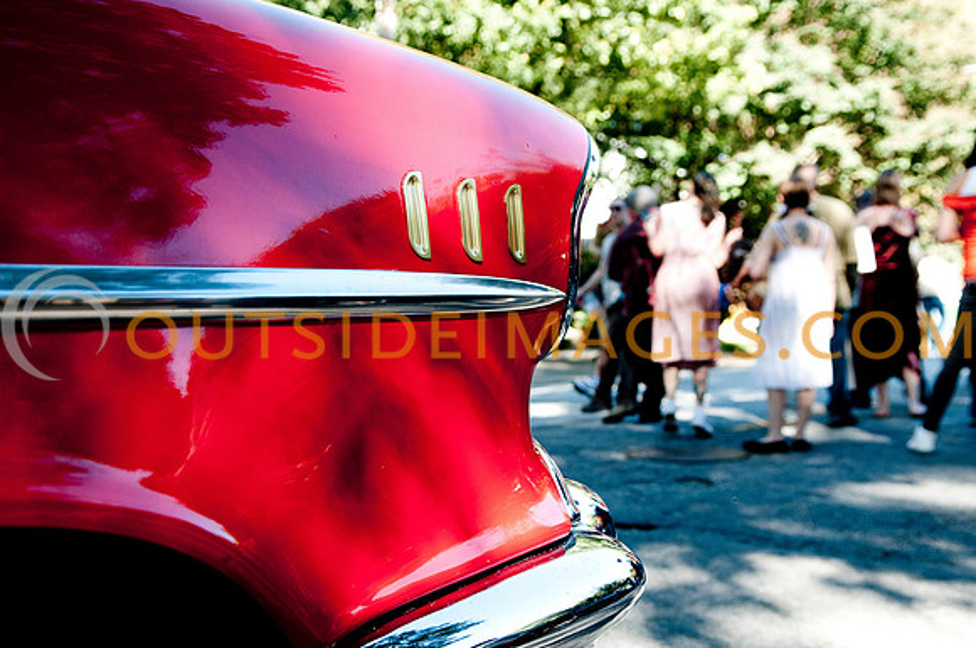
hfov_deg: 35.1
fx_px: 1543
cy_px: 324
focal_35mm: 57
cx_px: 488
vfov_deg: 23.7
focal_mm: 38
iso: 250
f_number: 3.5
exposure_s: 1/400
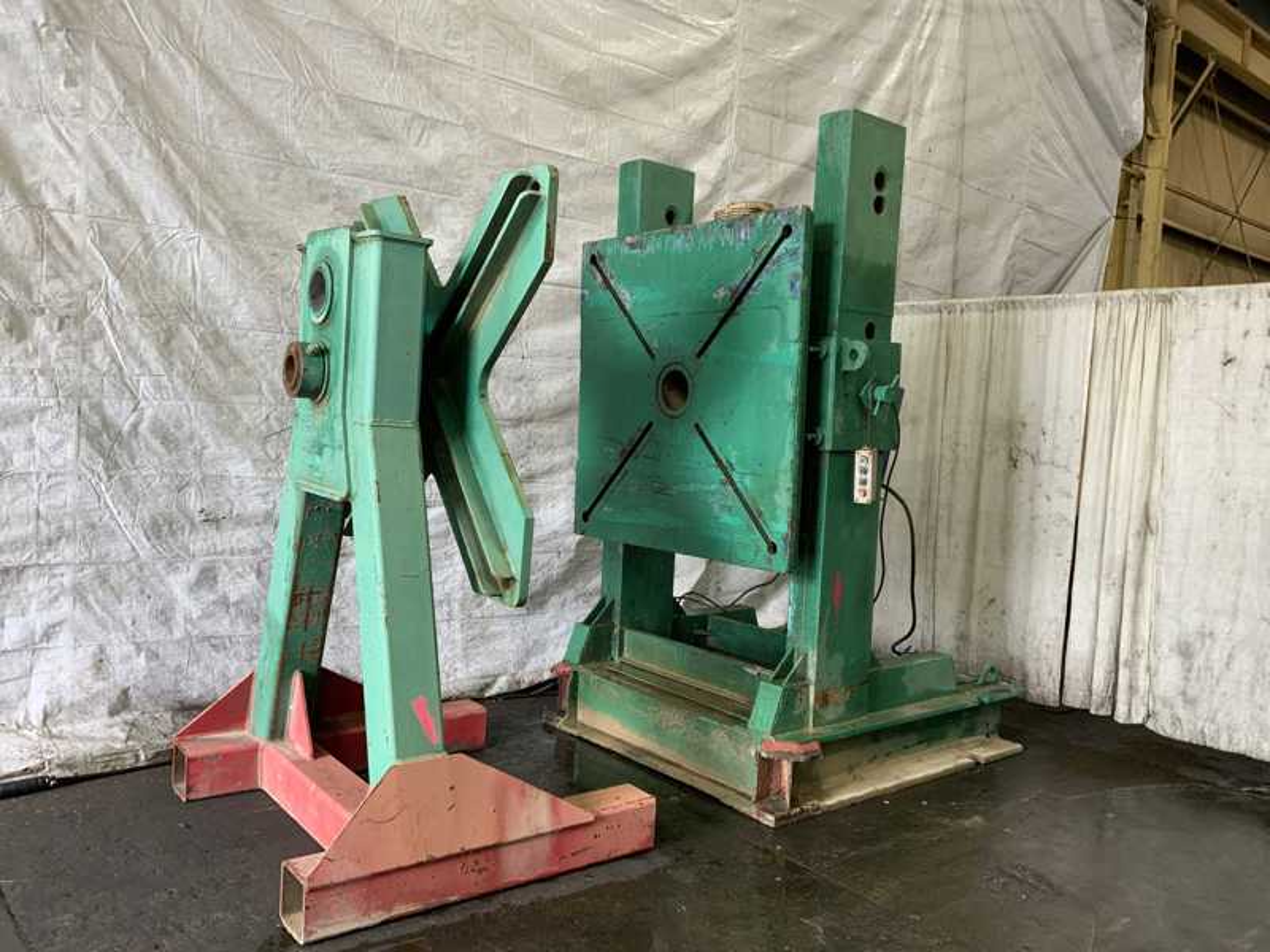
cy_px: 476
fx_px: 1064
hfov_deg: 61.7
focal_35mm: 29
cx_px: 635
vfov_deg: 48.2
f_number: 1.8
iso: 40
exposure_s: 1/60
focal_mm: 3
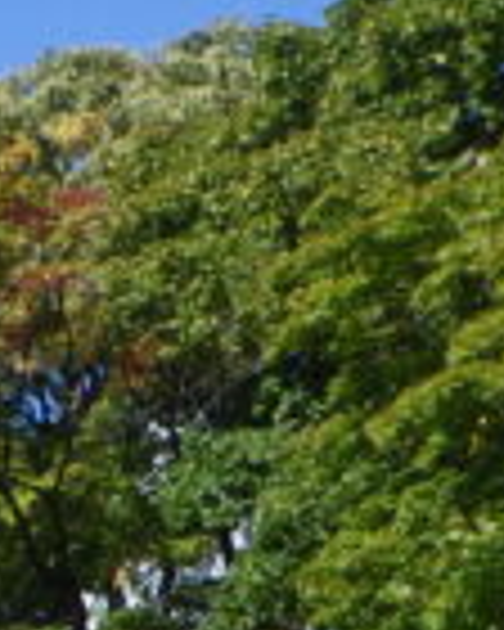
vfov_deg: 11.4
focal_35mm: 168
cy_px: 578
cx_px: -812
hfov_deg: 8.3
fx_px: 3132
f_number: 4.6
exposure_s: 1/640
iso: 125
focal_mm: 6.1
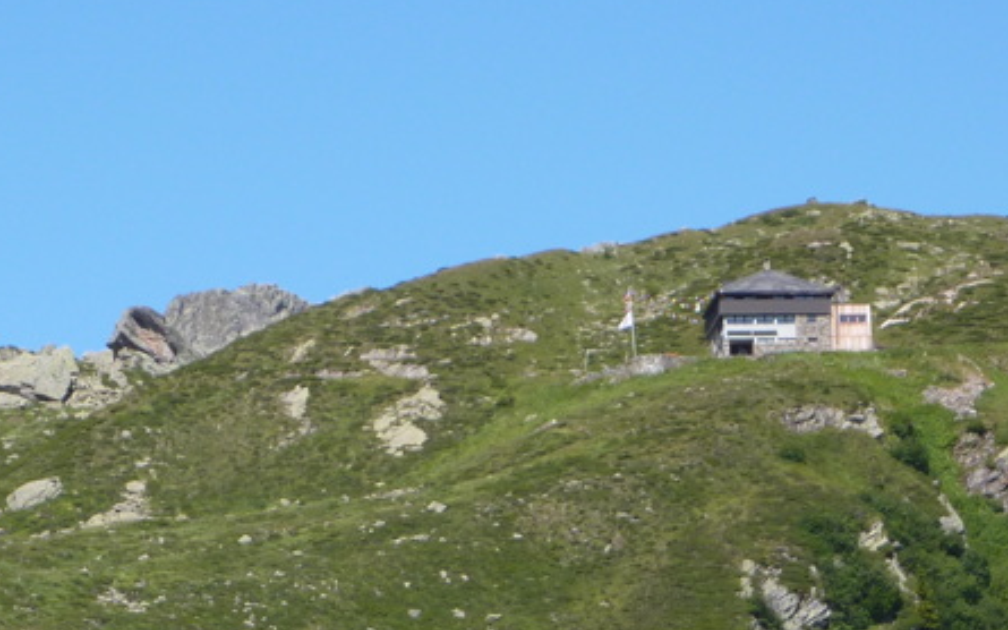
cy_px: 712
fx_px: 7966
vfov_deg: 4.5
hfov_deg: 7.2
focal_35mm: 290
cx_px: 333
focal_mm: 19.5
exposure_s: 1/400
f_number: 4.4
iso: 80
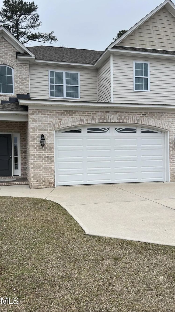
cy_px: 156
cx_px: 71
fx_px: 239
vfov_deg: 66.1
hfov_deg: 40.0
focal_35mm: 29
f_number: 1.5
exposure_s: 1/1209
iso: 50
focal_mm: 5.7
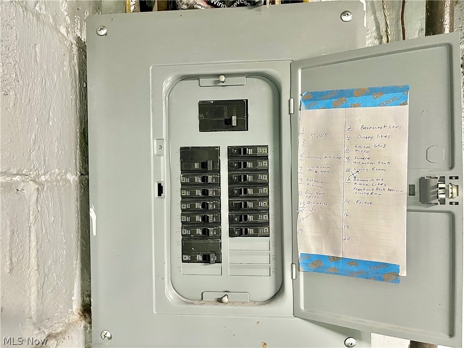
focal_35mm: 26
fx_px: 349
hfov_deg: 67.3
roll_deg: +0.7
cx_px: 232
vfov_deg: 53.1
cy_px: 174
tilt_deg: -0.8
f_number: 1.6
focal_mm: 5.1
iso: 640
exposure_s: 1/40
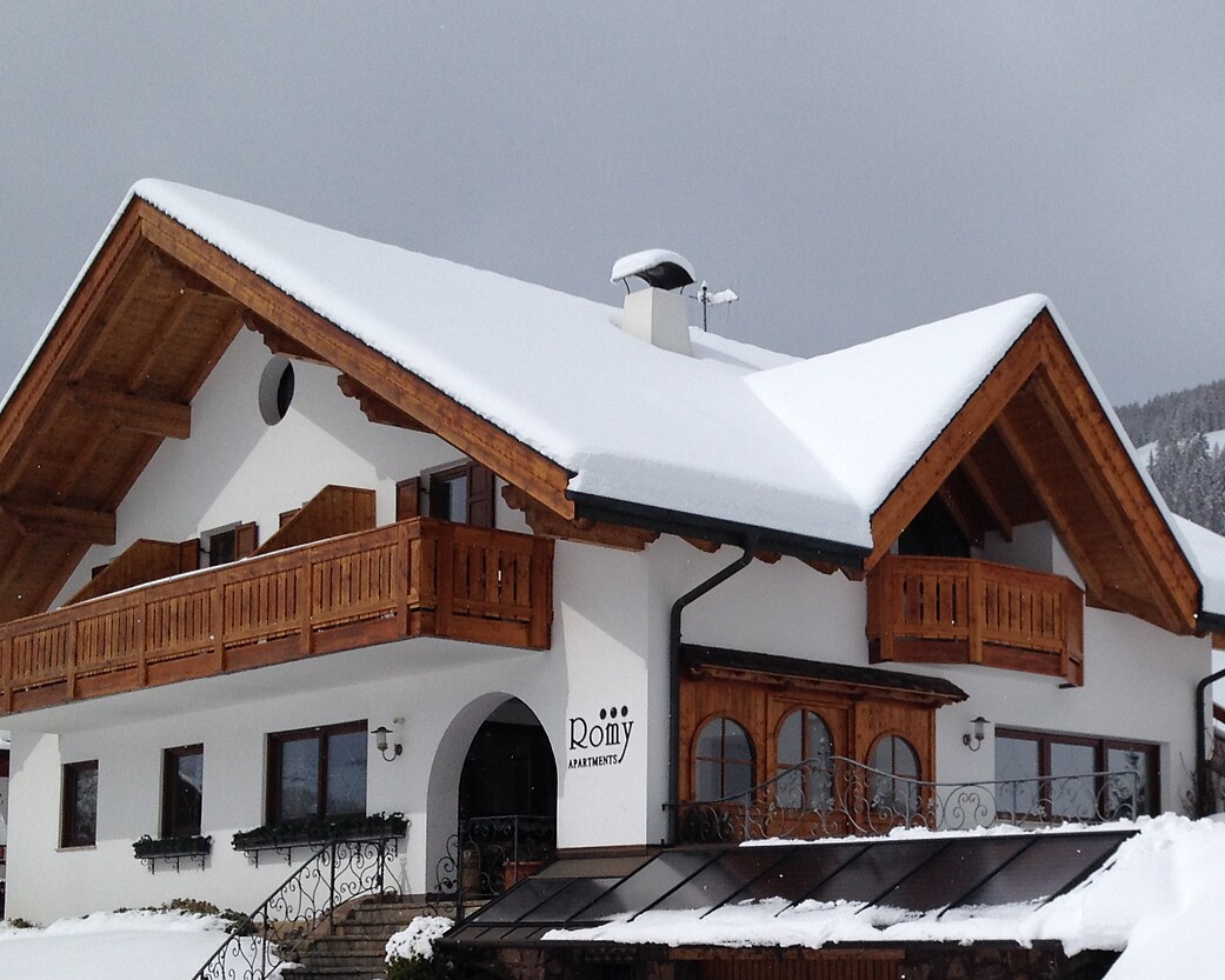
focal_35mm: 63
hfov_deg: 29.4
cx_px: 960
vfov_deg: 23.9
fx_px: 2284
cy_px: 748
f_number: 2.4
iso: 50
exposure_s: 1/6944
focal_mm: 4.28
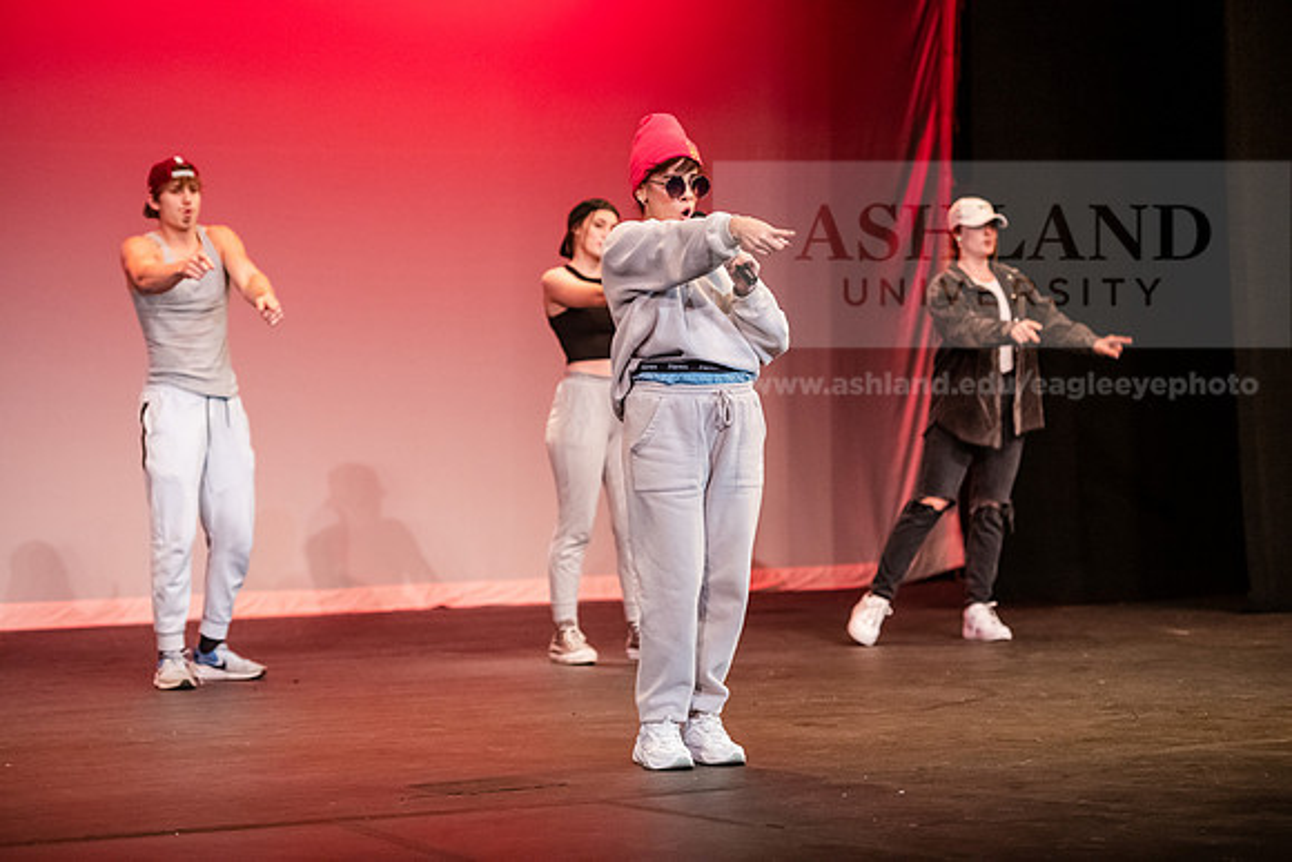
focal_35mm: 110
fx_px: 3949
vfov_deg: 12.5
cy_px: 431
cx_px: 646
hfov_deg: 18.6
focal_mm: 110
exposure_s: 1/250
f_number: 3.2
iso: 4000
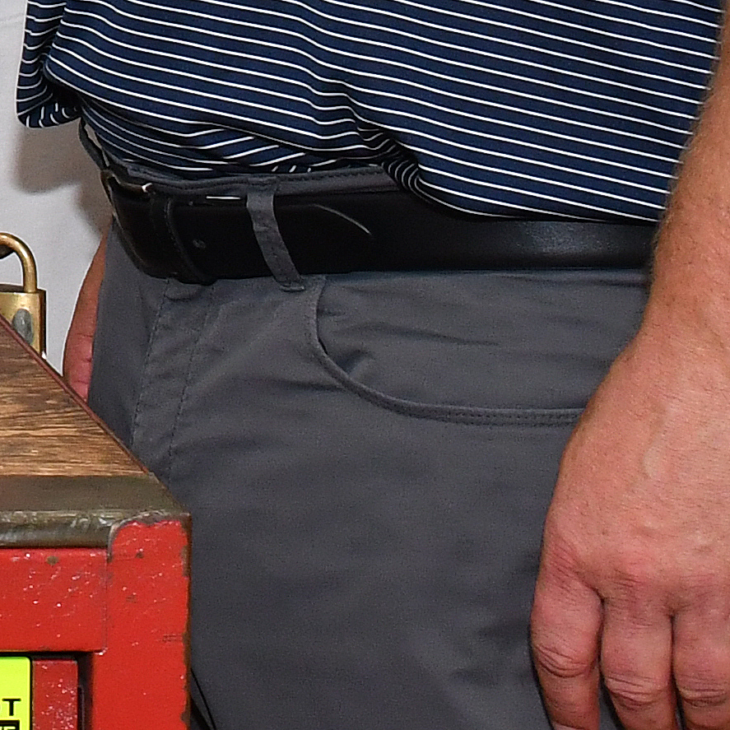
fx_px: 5344
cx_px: -954
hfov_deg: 7.4
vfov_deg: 7.6
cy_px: -624
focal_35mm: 224
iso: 800
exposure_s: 1/60
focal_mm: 28
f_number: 9
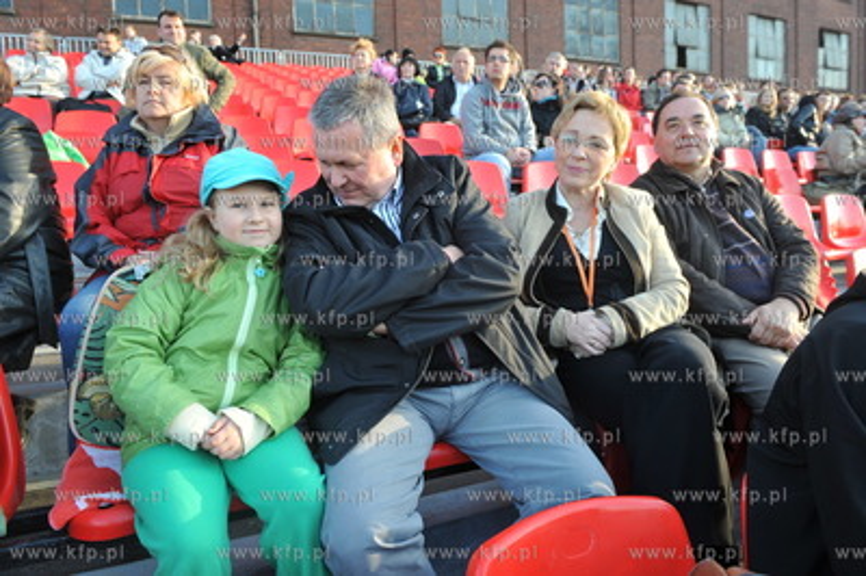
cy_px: 288
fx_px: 577
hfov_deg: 73.8
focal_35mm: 24
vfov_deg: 53.1
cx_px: 433
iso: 400
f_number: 8
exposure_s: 1/80
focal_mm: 24
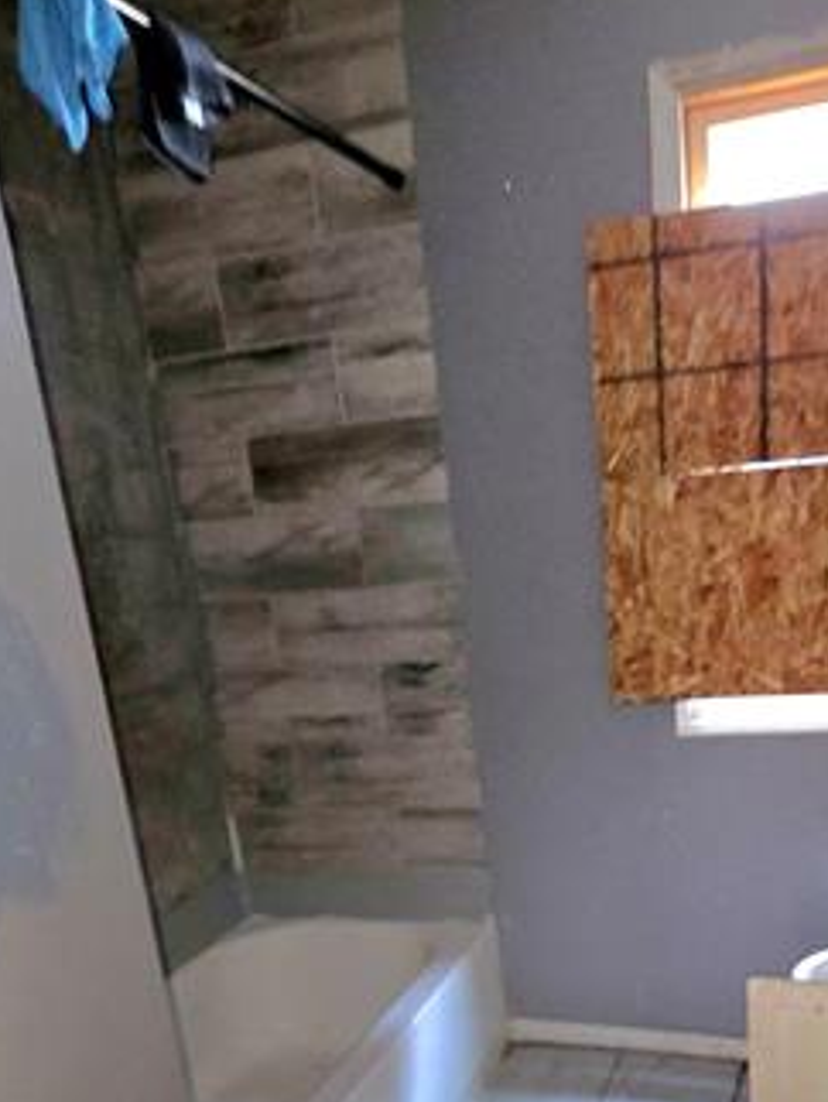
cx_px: 527
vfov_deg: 53.6
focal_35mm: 31
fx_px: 987
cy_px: 914
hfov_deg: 45.0
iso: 320
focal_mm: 2.2
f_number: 2.2
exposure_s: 1/8.01
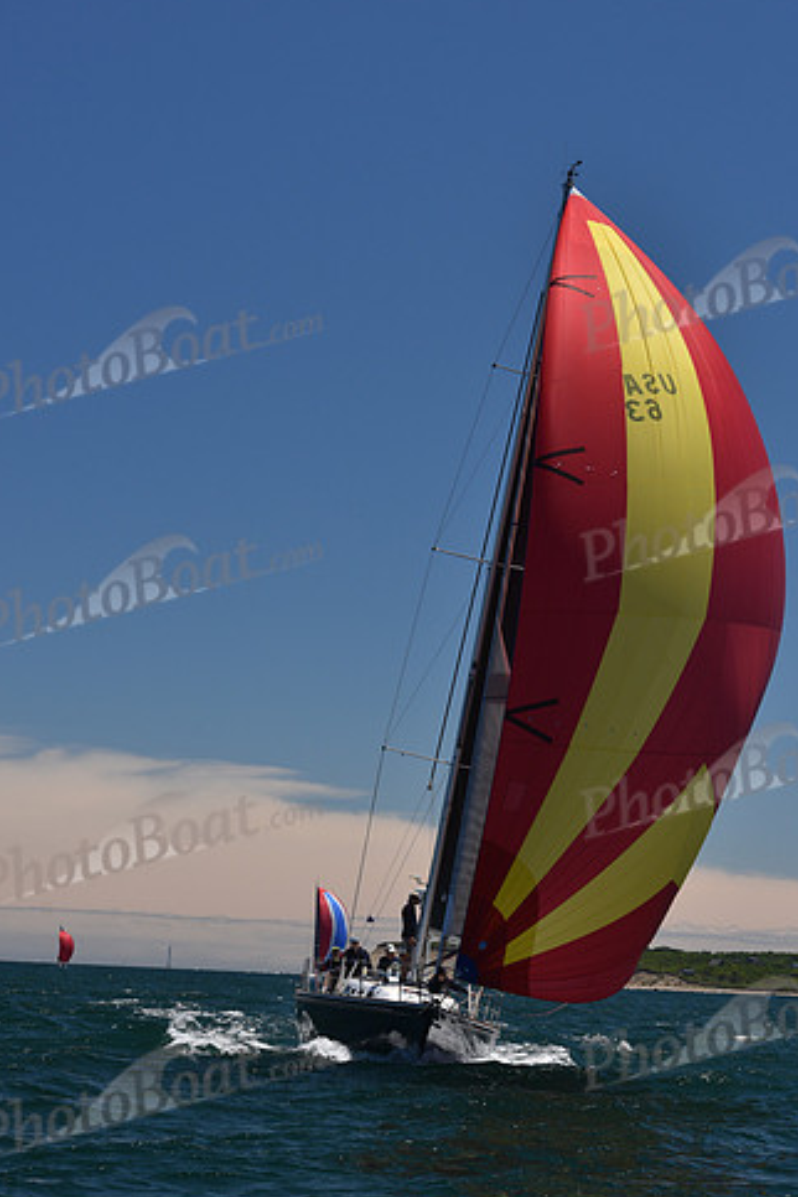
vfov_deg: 24.2
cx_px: 452
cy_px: 682
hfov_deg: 16.3
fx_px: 2793
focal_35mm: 84
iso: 250
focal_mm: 70
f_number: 7.1
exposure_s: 1/800
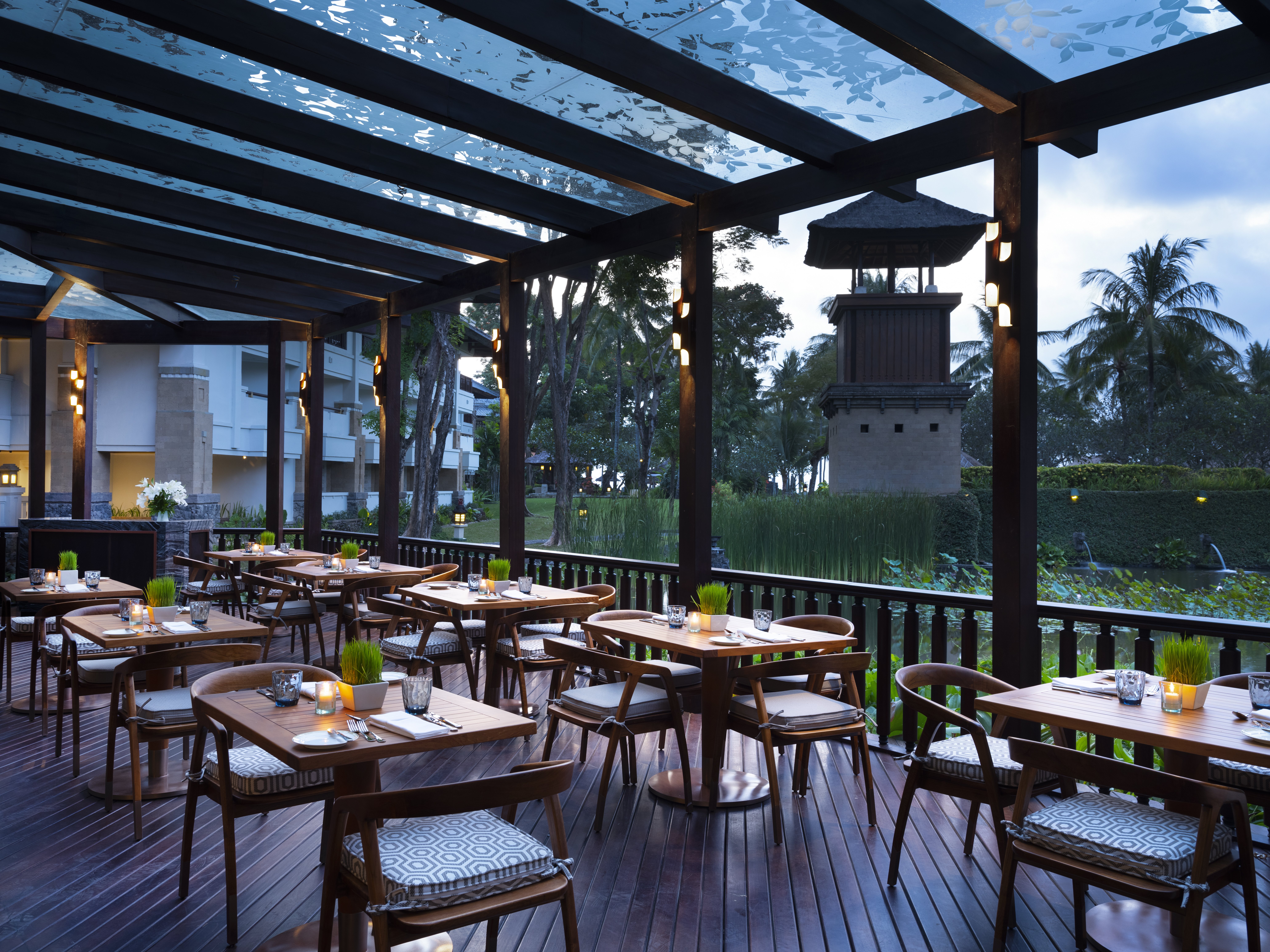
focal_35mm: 27
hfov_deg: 65.3
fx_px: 991
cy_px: 476
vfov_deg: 51.4
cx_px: 635
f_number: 11
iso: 250
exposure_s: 1/1.25
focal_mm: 34.4
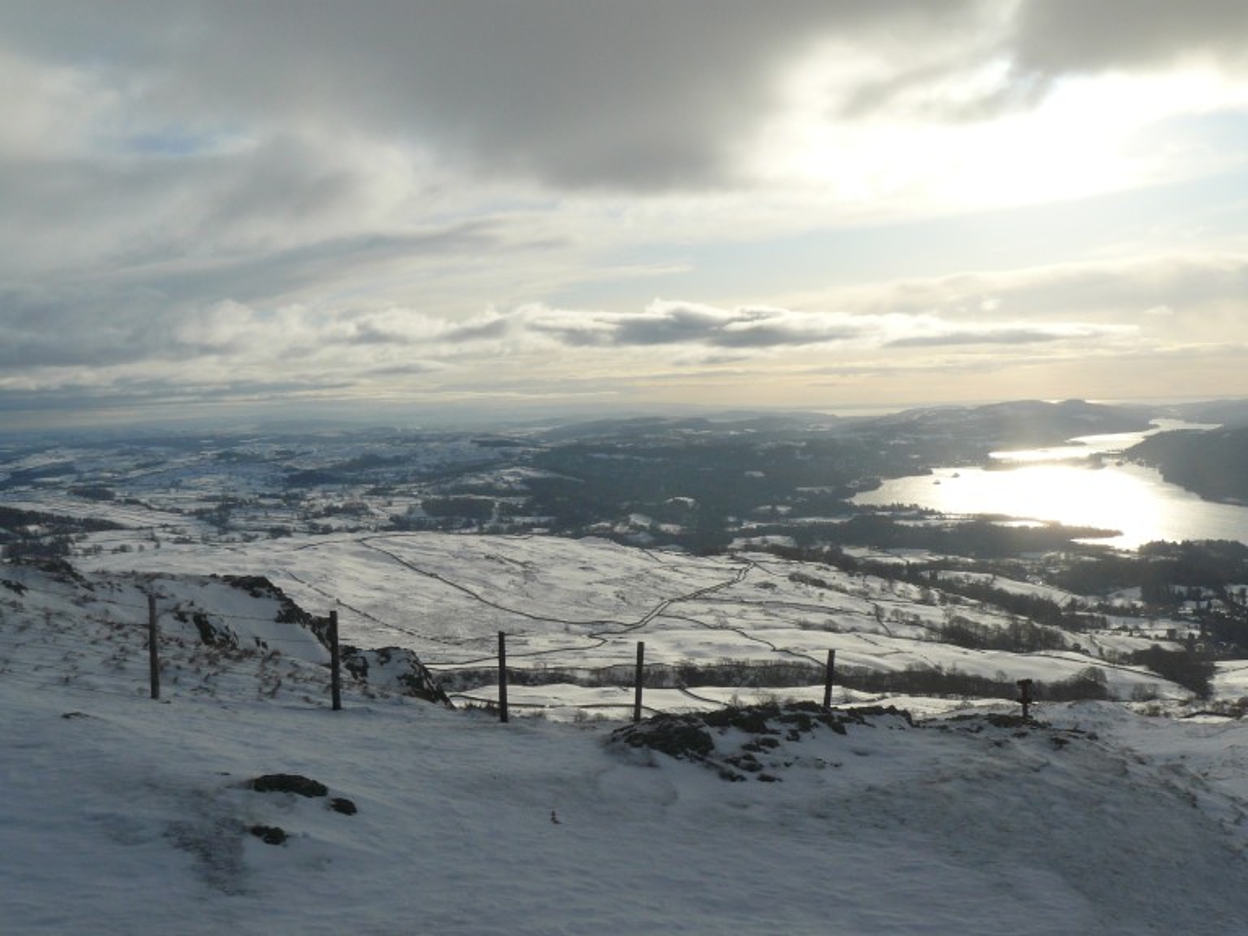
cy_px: 468
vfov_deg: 39.7
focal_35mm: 36
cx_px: 624
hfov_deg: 51.4
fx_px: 1298
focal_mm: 6
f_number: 8
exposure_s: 1/500
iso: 100
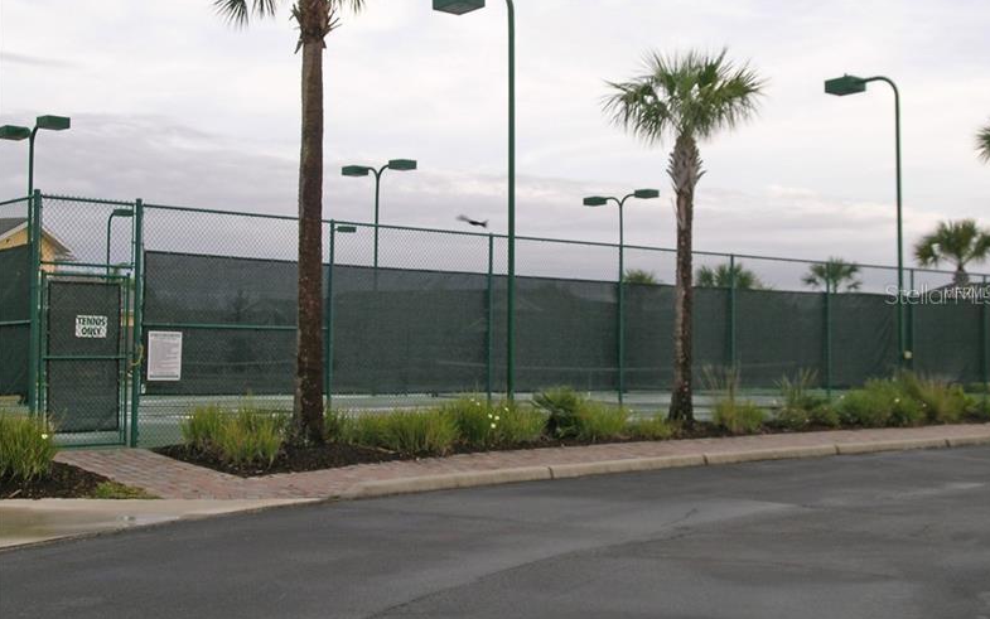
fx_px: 1457
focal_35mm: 54
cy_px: 294
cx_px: 499
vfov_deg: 24.0
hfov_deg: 37.5
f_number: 5.4
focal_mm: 10.3
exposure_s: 1/129
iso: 50
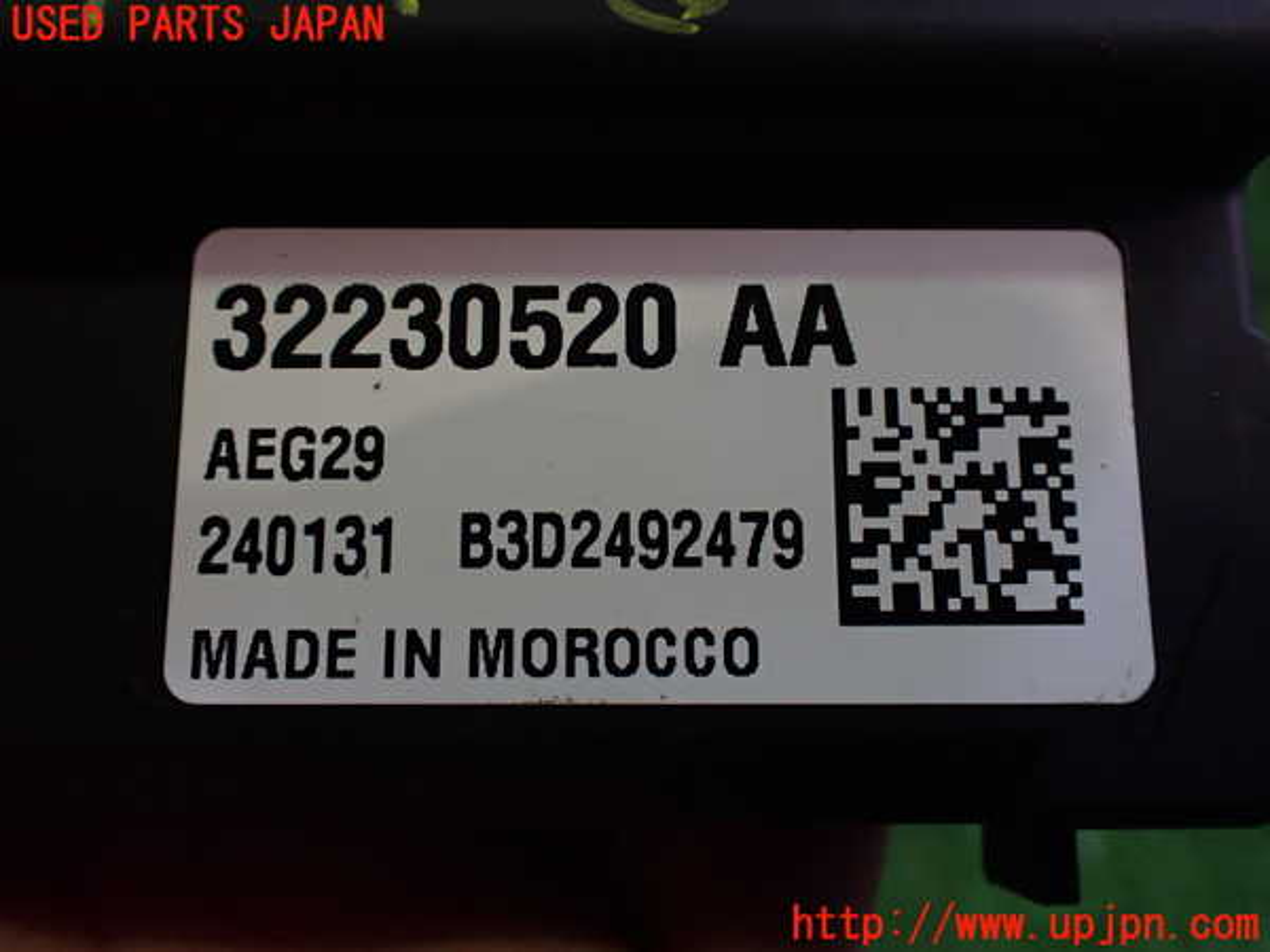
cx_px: 635
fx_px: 1101
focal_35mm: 30
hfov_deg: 60.0
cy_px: 476
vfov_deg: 46.8
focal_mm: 5.4
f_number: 2.3
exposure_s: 1/125
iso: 320
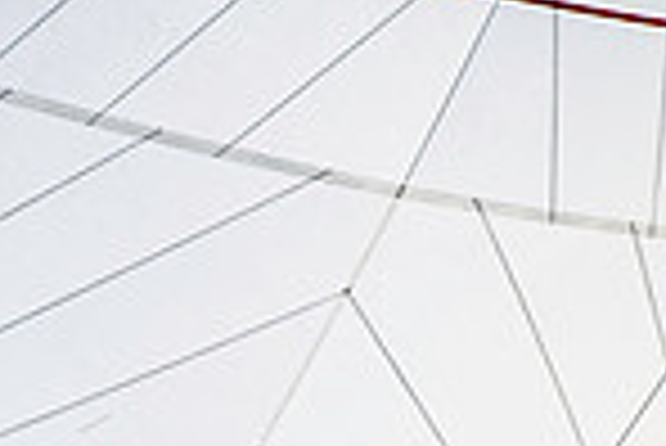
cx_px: -470
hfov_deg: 2.8
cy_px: 742
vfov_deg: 1.9
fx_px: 13425
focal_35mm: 725
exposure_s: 1/2000
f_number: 5
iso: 320
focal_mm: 175
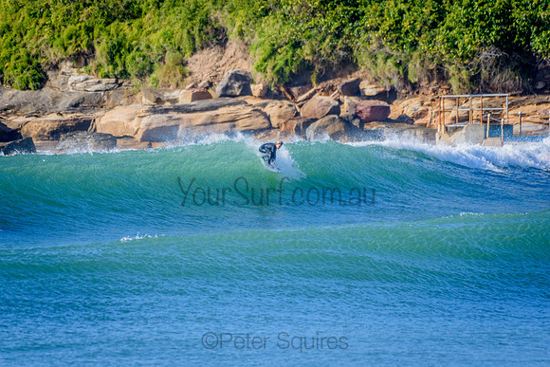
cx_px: 254
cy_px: 169
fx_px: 12349
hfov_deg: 2.6
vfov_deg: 1.7
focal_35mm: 808
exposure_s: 1/2000
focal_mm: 500
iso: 500
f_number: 5.6
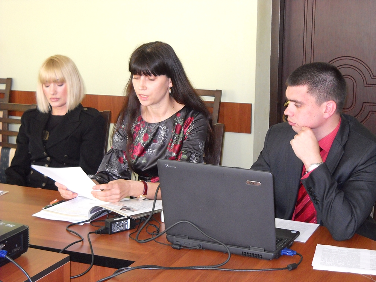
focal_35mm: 65
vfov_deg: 22.6
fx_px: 706
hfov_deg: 29.8
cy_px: 141
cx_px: 188
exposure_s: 1/60
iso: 400
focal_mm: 10.84
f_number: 4
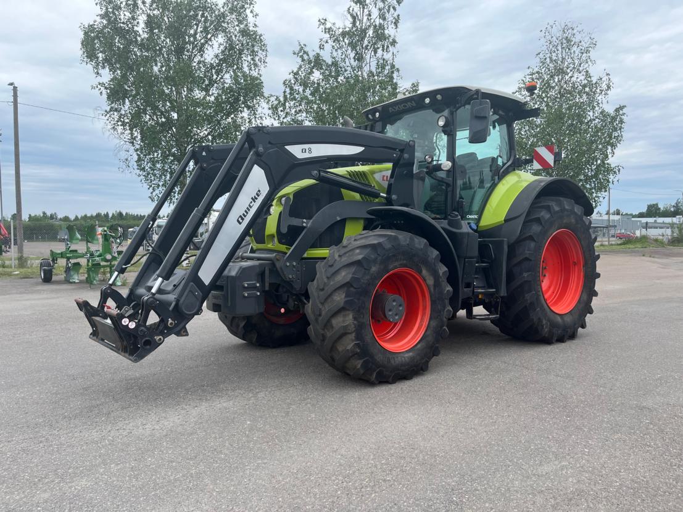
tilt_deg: -3.9
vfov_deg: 53.1
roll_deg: +0.2
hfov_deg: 67.3
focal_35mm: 26
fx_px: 513
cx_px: 342
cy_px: 256
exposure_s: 1/906
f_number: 1.6
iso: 50
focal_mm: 5.1
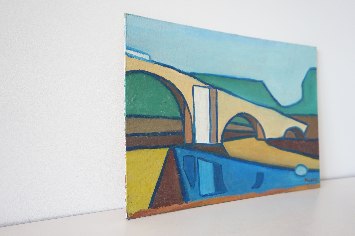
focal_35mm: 32
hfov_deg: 59.5
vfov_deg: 41.7
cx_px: 178
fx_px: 310
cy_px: 118
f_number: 4
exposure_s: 1/60
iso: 200
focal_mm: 21
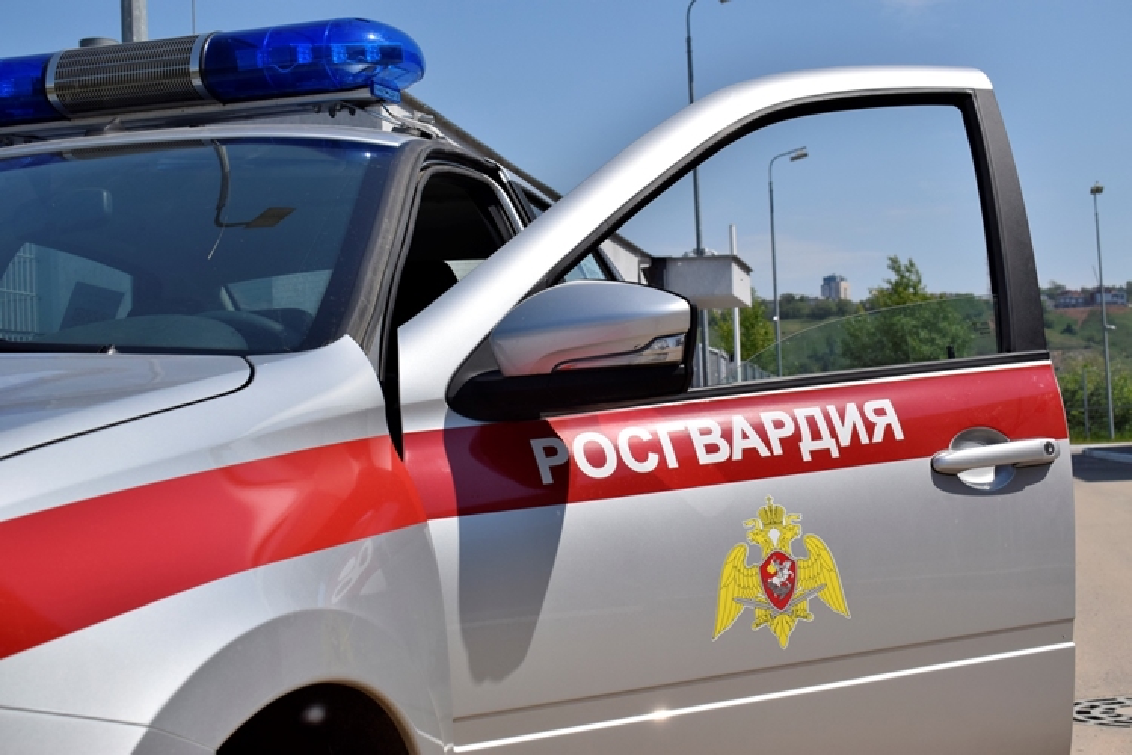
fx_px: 1509
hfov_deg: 41.1
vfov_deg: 28.1
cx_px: 566
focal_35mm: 48
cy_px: 378
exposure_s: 1/2000
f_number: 8
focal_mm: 32
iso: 280
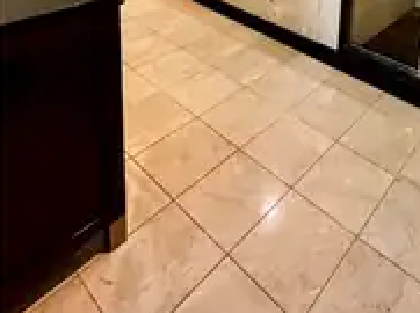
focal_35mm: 31
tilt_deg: -9.0
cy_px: -95
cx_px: 346
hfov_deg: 53.8
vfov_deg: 33.2
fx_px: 375
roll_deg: -4.5
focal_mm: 2.22
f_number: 2.2
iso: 320
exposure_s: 1/120
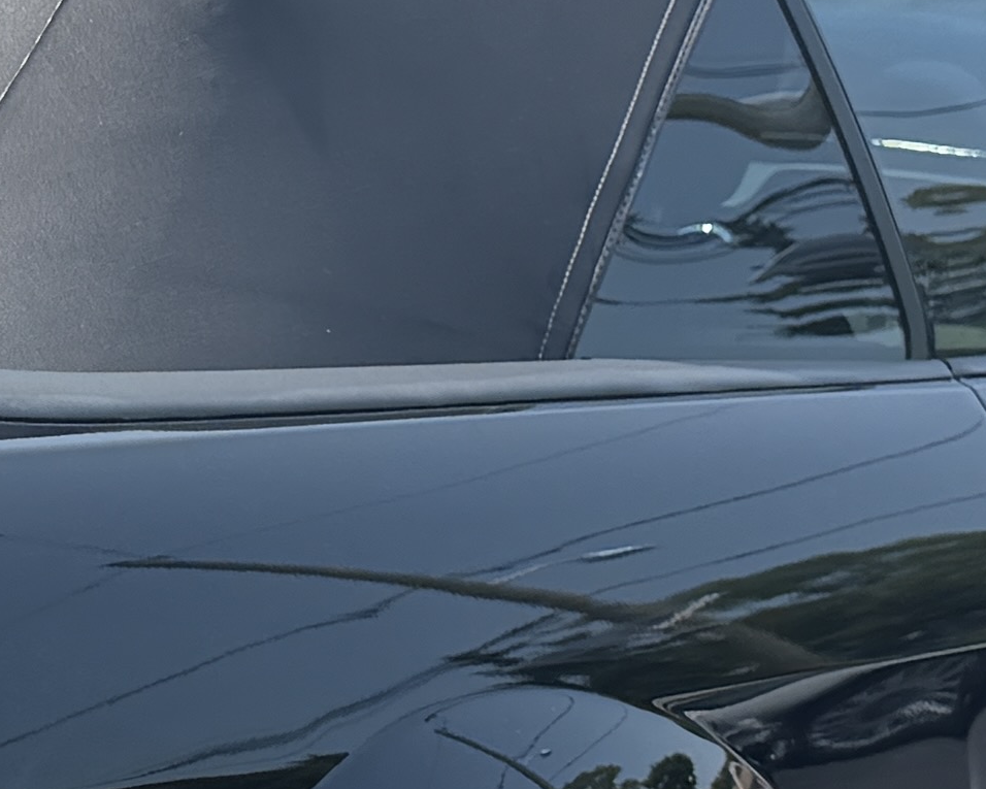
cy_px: 818
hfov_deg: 13.1
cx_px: -414
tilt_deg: -14.4
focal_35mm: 140
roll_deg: -3.2
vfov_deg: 10.9
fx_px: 4086
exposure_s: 1/2445
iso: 100
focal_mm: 6.76
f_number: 1.78
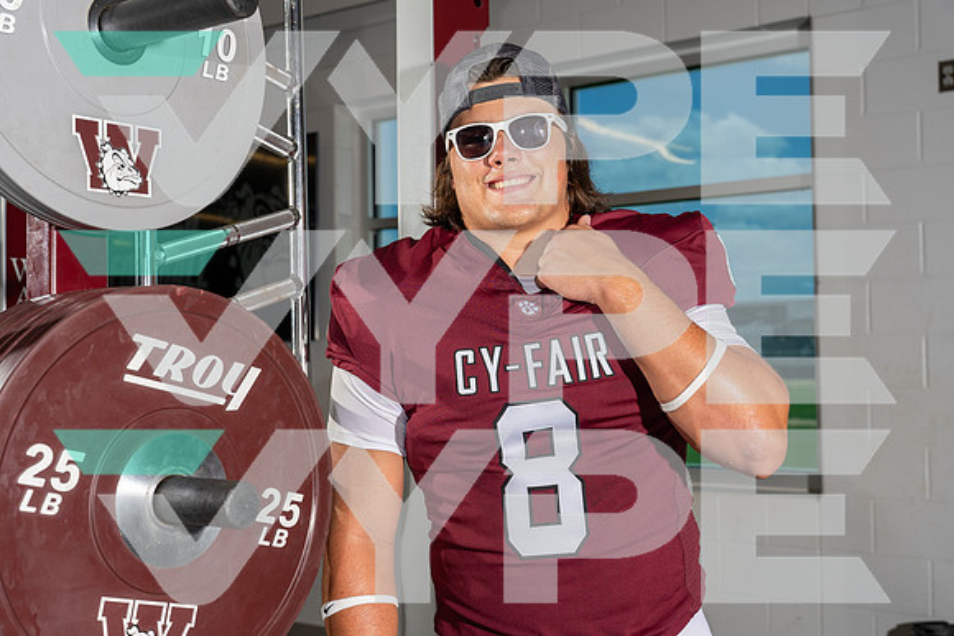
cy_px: 318
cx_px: 477
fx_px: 1166
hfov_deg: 44.5
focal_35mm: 44
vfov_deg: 30.5
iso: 200
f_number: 5.6
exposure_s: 1/250
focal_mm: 44
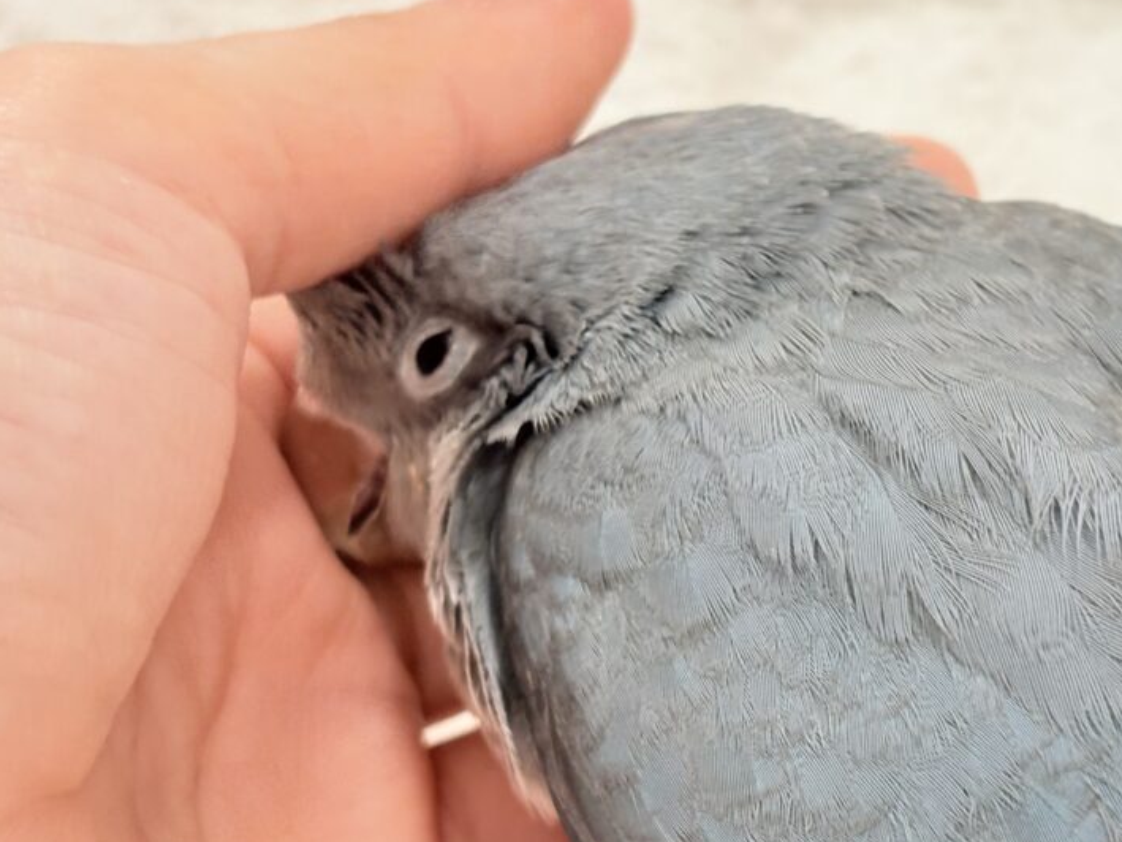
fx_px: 2853
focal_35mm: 88
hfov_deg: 22.1
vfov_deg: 16.8
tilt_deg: -7.7
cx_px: 766
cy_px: 434
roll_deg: -9.5
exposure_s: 1/50
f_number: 1.6
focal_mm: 5.96
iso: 100
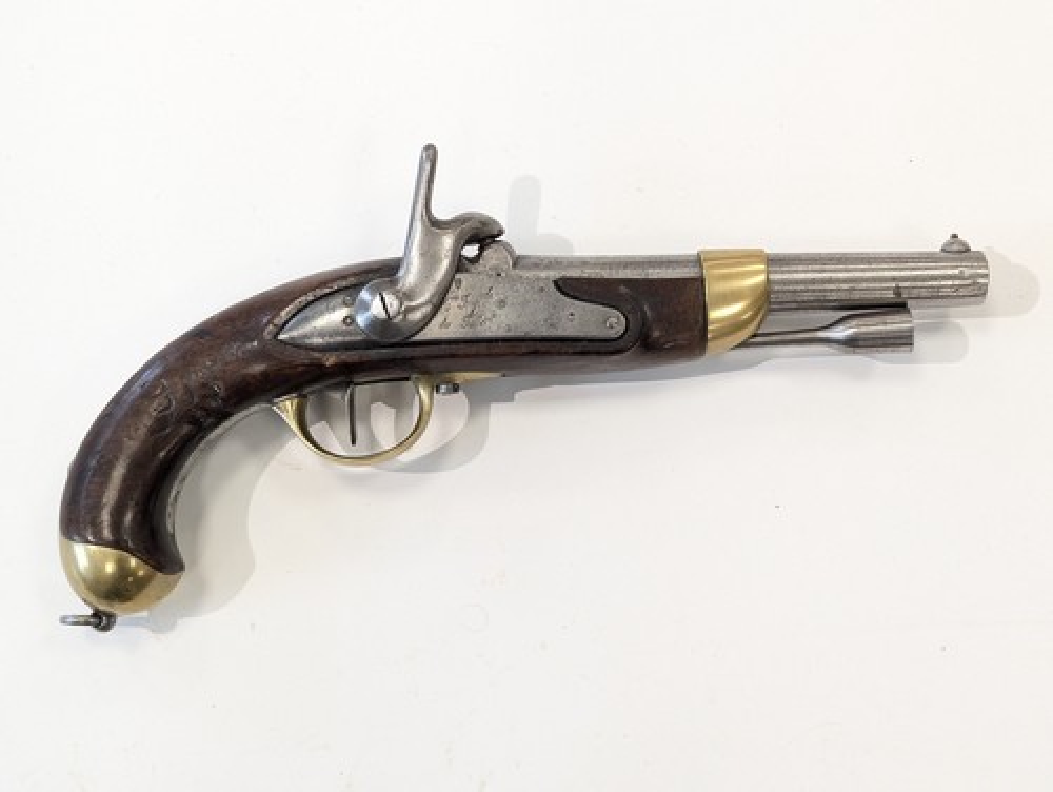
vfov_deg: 30.3
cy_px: 396
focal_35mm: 48
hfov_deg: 39.6
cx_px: 526
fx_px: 1462
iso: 198
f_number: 1.85
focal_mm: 6.81
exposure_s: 1/99.9
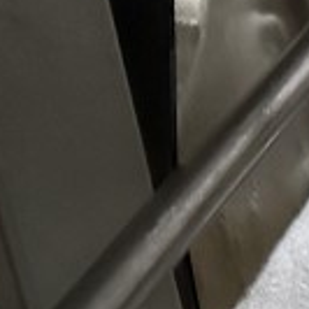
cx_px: 932
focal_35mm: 163
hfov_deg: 8.8
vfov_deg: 10.1
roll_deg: -3.3
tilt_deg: -33.1
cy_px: 560
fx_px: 1646
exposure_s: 1/47
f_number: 1.78
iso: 1000
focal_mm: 6.86
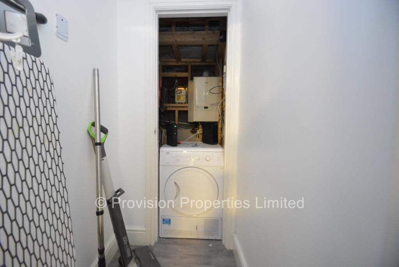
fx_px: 166
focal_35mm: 15
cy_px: 134
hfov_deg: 100.4
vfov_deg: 77.4
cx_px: 200
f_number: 3.5
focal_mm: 10
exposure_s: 1/15
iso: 3200
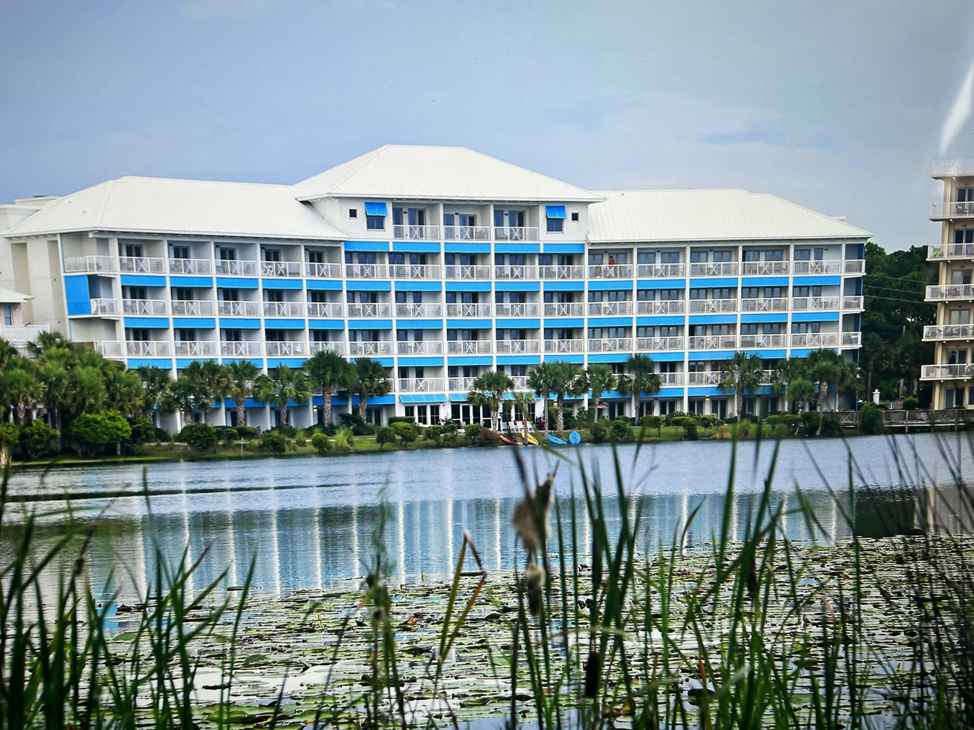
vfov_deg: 53.1
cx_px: 487
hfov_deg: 67.3
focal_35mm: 26
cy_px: 365
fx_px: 732
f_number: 1.5
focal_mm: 5.7
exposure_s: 1/129
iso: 32
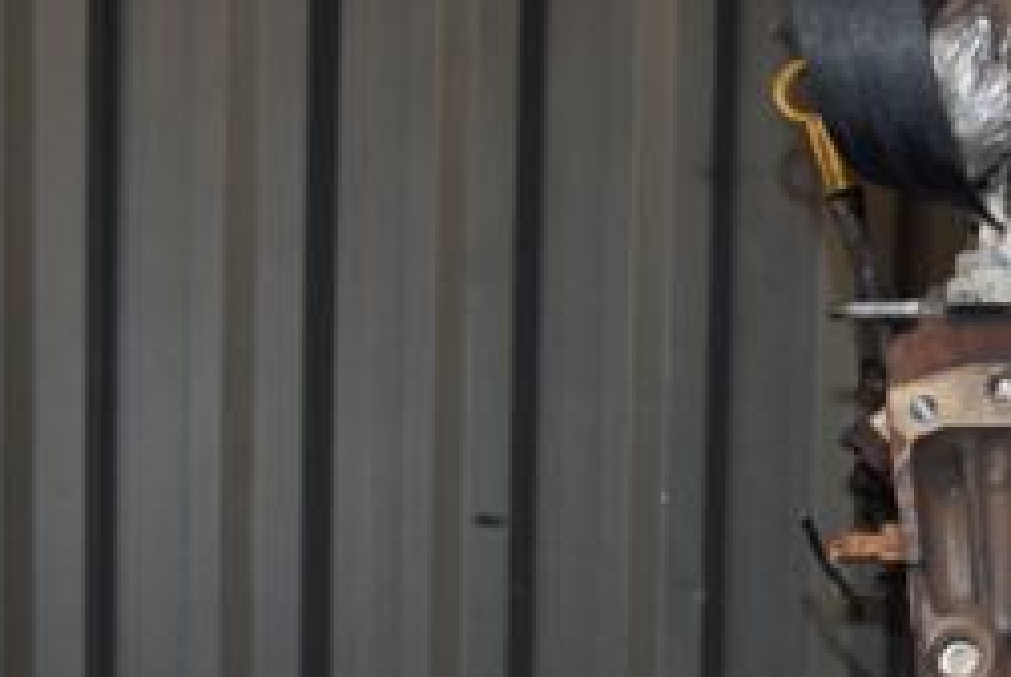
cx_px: 934
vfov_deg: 17.8
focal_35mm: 75
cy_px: 669
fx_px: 2114
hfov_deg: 25.9
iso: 800
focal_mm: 21
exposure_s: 1/60
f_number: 5
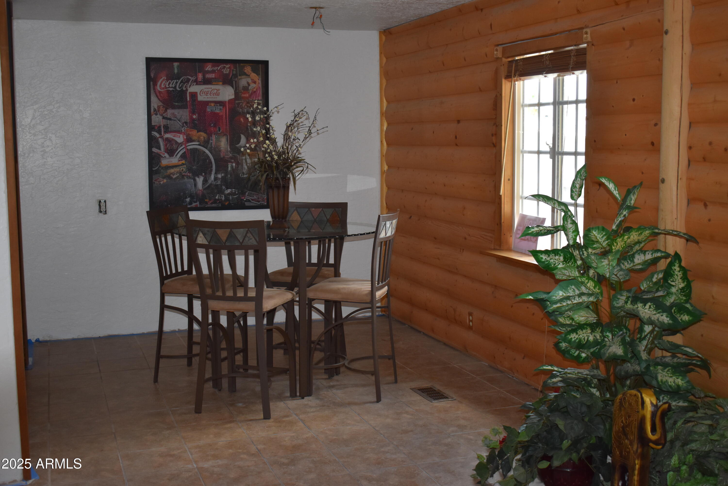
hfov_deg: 46.4
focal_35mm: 42
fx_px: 849
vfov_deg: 31.9
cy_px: 243
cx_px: 364
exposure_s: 1/160
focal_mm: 28
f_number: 4.2
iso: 800
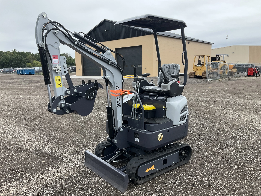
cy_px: 98
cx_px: 130
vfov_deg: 48.2
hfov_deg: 61.7
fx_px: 219
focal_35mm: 29
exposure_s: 1/425
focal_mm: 3
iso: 25
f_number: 1.8
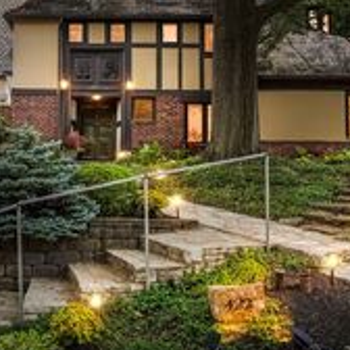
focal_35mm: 38
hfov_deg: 42.2
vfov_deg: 40.2
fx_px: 435
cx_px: 79
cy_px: 28
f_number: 4
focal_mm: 10
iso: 100
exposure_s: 1/640
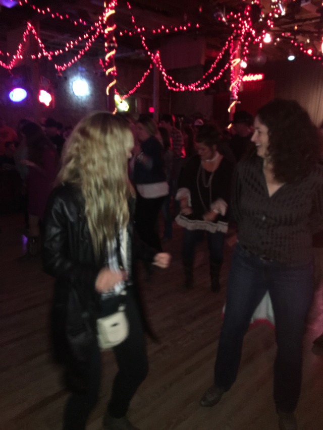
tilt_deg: -13.1
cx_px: 162
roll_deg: -0.5
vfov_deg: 61.7
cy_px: 215
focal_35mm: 29
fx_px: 361
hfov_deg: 48.2
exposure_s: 1/16
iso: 250
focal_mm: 4.15
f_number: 2.2
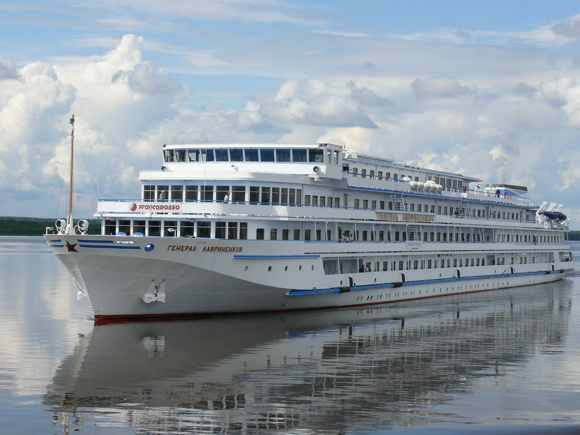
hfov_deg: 23.6
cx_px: 290
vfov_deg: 17.8
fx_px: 1391
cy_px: 218
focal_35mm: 83
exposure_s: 1/500
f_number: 7.1
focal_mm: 15.7
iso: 100
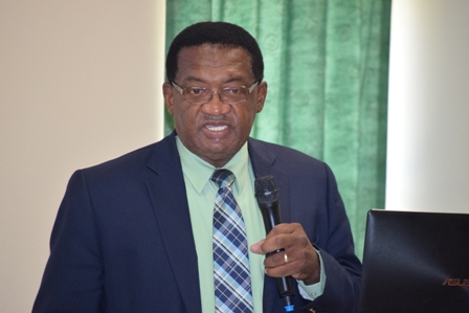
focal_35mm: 270
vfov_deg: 5.1
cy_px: 156
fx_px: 3518
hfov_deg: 7.6
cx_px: 234
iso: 1600
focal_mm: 180
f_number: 5.6
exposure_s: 1/160
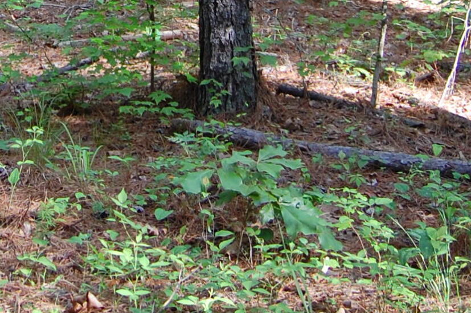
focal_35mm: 98
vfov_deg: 13.0
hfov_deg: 20.2
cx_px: -2
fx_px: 1280
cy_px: -193
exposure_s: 1/100
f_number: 5
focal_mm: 18
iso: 400
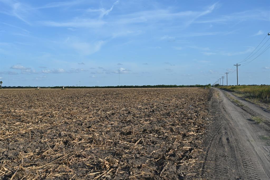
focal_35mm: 47
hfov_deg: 41.9
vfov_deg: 28.6
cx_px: 135
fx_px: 352
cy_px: 90
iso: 100
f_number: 7.1
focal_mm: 47
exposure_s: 1/400
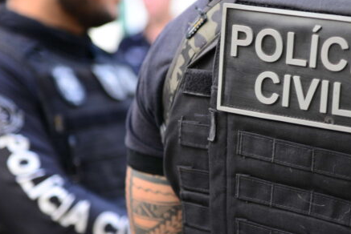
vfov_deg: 11.2
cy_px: 104
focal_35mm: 123
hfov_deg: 16.6
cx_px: 233
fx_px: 1200
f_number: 2.8
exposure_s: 1/160
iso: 200
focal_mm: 70
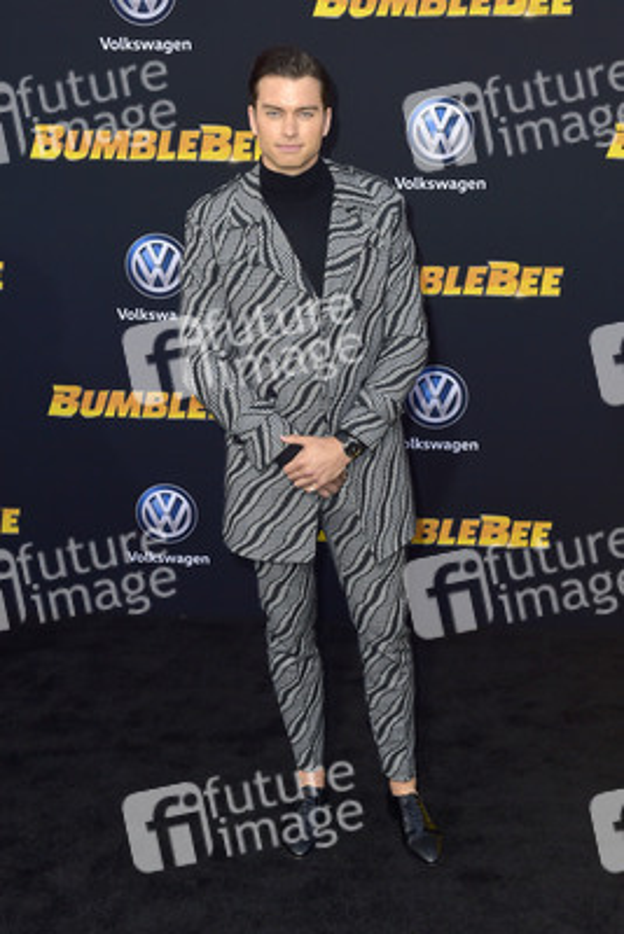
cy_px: 467
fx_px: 1143
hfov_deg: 30.5
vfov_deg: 44.5
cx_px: 312
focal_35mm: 44
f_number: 6.3
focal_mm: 44
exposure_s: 1/250
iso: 250
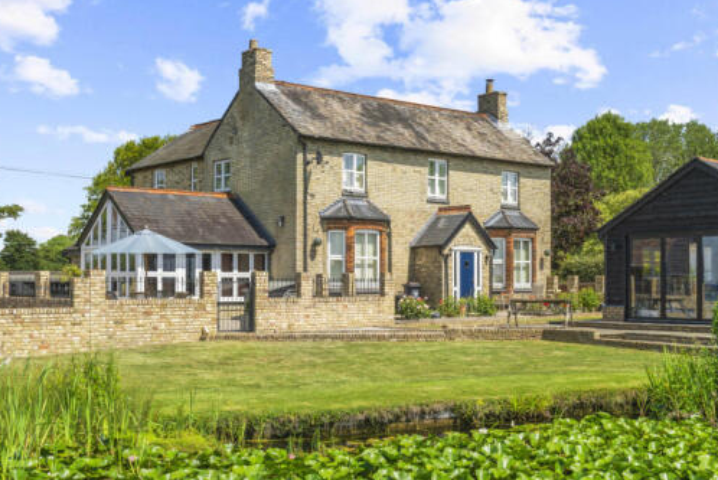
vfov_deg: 29.3
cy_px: 230
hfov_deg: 42.7
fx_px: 918
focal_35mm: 46
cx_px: 358
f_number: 7.1
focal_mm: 35
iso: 320
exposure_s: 1/320
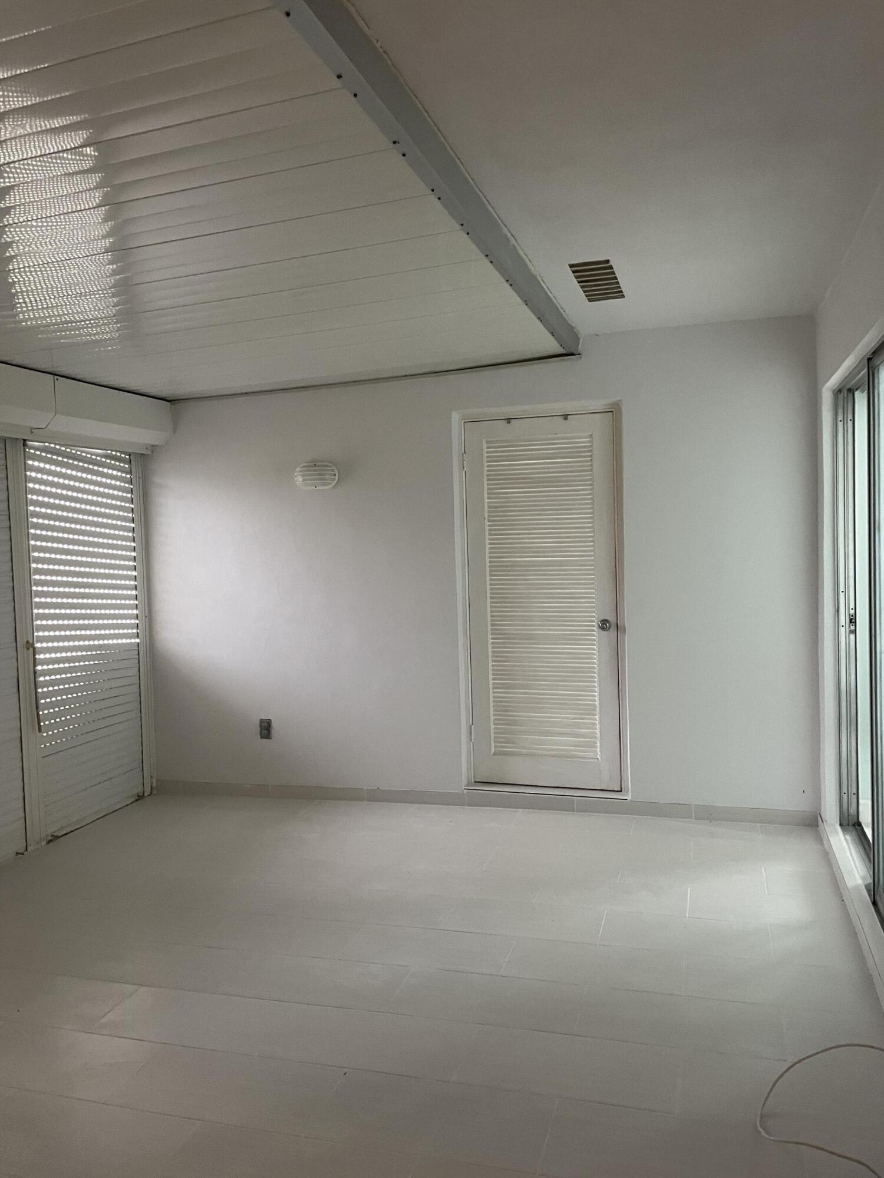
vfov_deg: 67.3
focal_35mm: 26
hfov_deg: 53.1
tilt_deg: -3.4
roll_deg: +1.9
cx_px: 442
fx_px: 885
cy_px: 589
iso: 320
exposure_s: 1/40
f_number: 1.6
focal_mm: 4.2
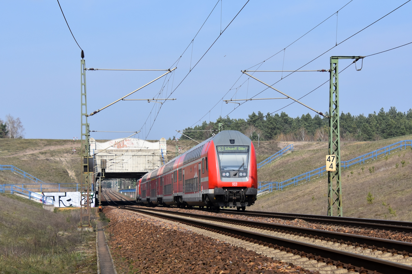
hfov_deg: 19.5
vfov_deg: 13.0
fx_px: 1202
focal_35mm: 105
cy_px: 137
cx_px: 206
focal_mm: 70
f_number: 7.1
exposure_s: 1/1600
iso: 400
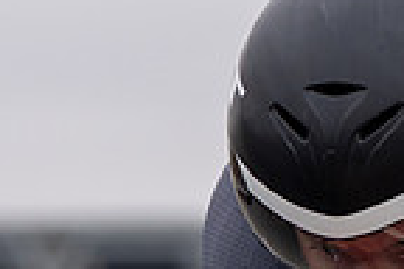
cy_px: 851
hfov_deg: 2.3
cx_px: 306
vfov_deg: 1.5
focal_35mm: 885
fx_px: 9931
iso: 100
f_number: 3.5
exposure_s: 1/800
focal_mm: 97
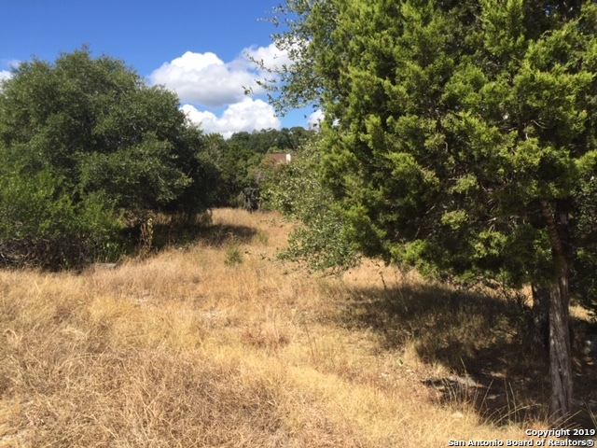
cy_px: 224
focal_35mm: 29
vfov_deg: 48.2
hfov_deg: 61.7
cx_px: 298
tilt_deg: -3.4
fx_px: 500
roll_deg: +2.6
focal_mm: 4.15
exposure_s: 1/1364
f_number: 2.2
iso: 32
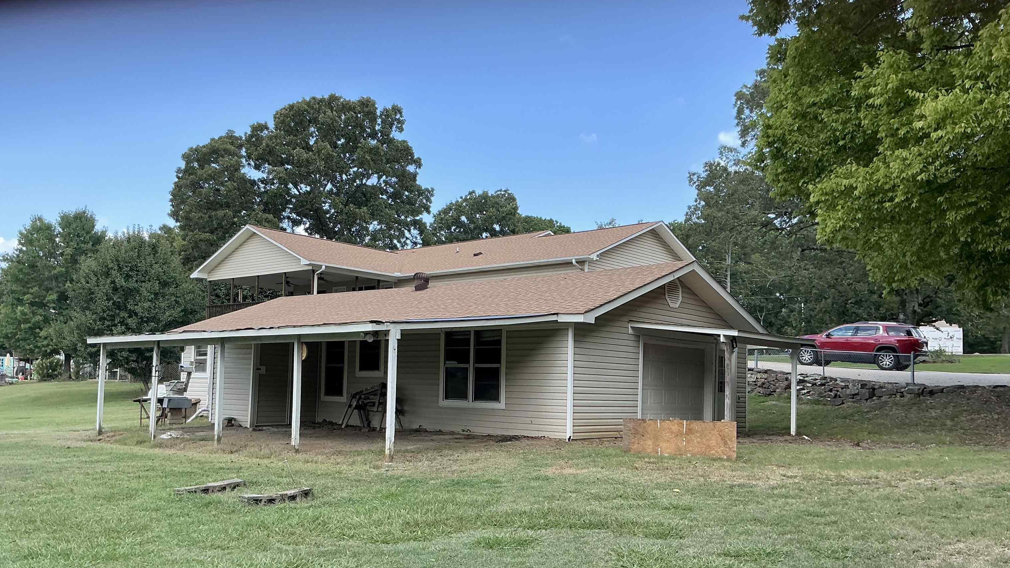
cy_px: 344
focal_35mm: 32
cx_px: 506
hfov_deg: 61.0
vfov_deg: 36.5
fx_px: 857
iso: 25
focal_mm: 3
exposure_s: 1/545
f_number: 1.8
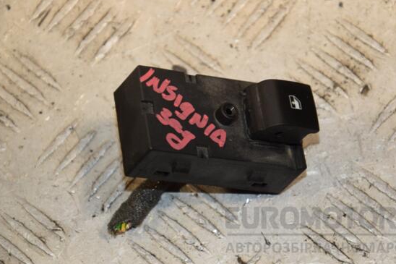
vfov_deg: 8.0
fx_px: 1897
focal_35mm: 173
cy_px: 122
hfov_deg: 11.9
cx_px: 212
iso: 800
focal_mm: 105
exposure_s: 1/200
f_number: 7.1
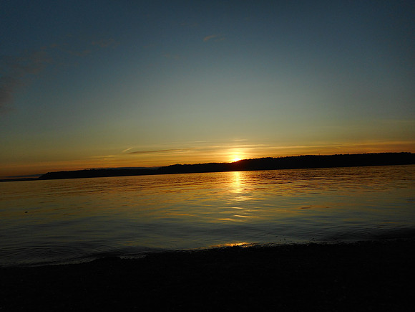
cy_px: 156
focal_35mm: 25
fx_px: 300
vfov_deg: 54.9
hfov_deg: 69.4
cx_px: 208
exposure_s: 1/1000
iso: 80
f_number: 3.7
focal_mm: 4.5
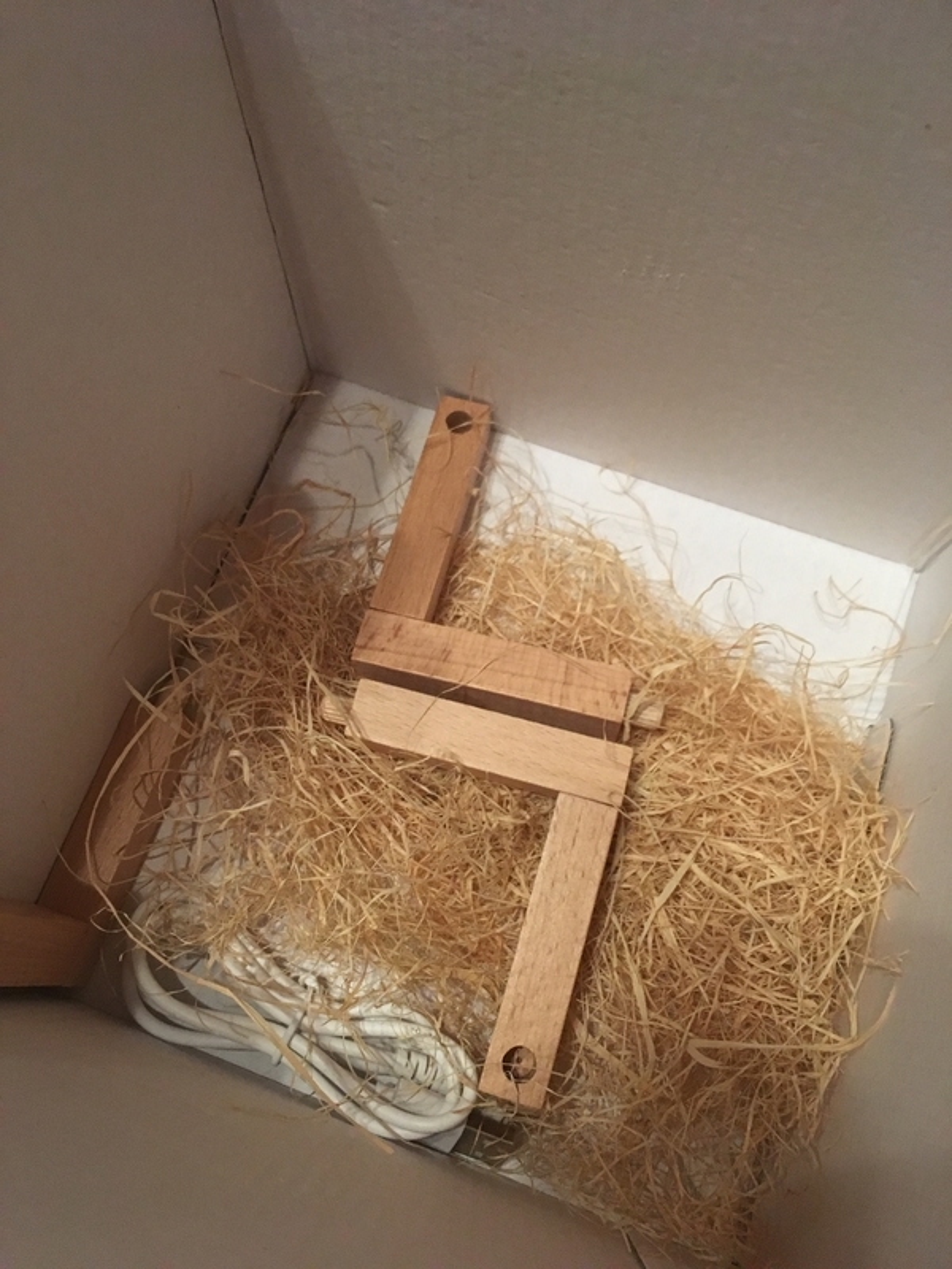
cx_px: 476
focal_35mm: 29
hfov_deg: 48.2
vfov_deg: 61.7
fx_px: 1063
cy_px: 634
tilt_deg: -73.0
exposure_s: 1/20
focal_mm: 4.15
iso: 200
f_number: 2.2
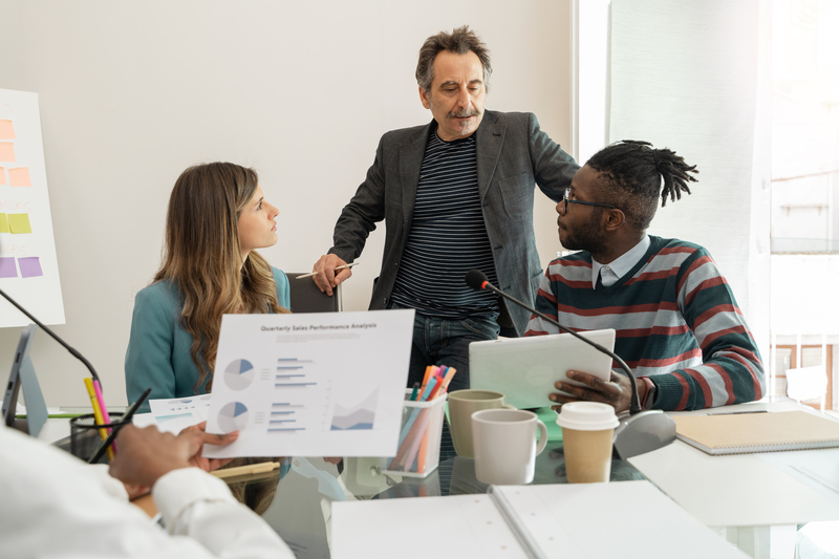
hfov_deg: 54.4
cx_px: 420
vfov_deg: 37.8
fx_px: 815
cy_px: 280
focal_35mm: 35
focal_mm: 35
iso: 800
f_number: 4.5
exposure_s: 1/160
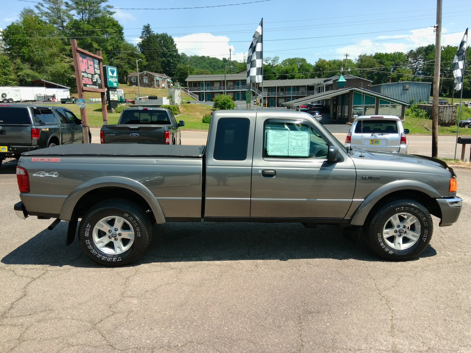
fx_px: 354
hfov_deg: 67.3
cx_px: 236
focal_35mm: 26
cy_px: 176
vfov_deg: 53.1
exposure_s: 1/665
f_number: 2
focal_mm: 3
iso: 100
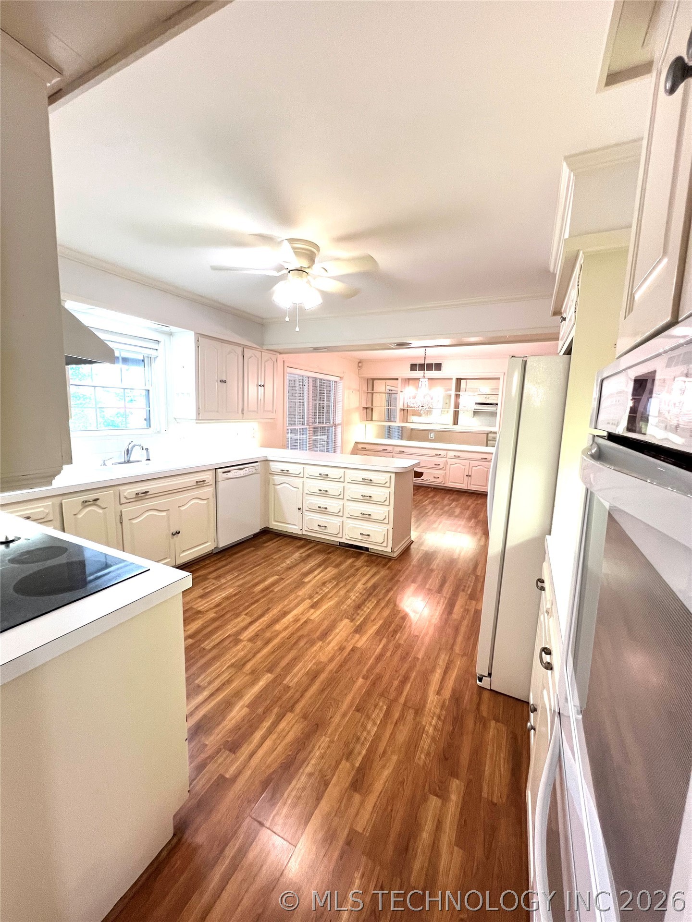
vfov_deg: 106.2
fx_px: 347
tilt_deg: -8.1
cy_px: 461
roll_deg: -2.6
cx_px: 346
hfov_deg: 89.9
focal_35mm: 13
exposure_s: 1/120
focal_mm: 1.57
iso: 125
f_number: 1.8
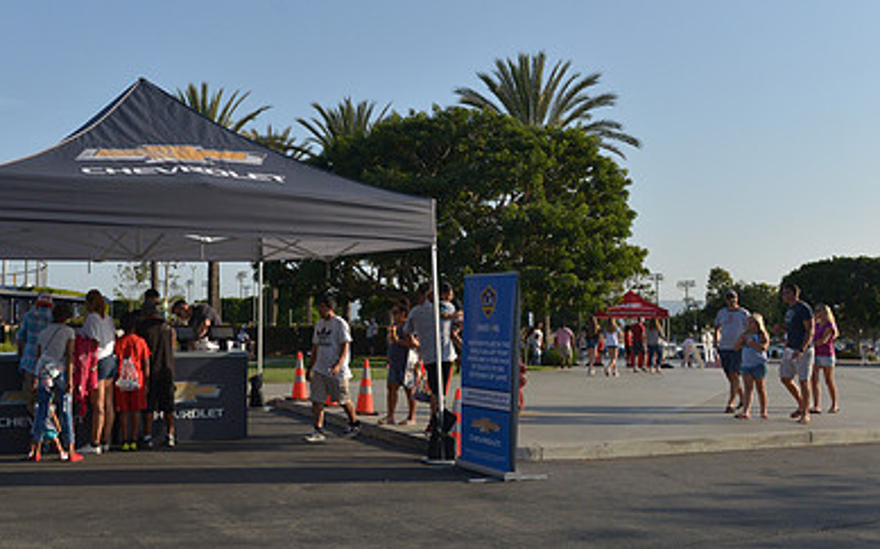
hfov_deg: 47.6
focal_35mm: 41
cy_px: 247
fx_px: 983
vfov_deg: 31.2
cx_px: 310
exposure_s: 1/4000
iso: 1000
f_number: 7.1
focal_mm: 27
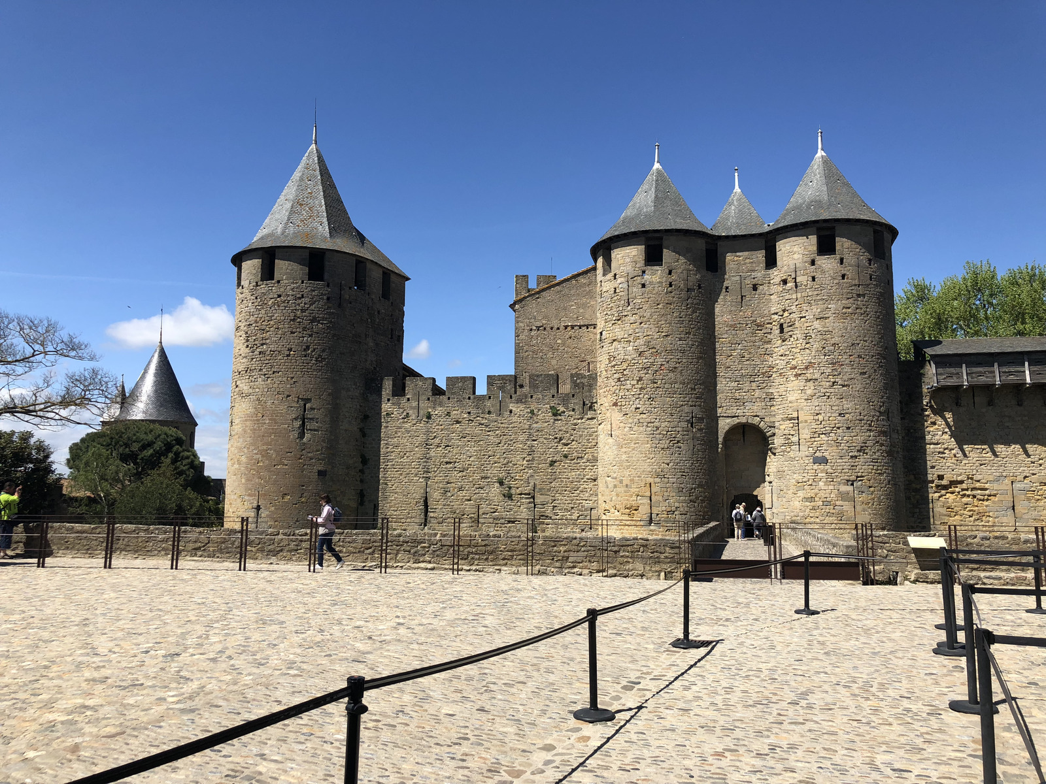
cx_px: 523
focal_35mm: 28
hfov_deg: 63.4
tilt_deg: +8.0
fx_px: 846
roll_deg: +0.0
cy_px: 392
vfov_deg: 49.7
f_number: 1.8
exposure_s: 1/2288
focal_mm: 4
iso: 20
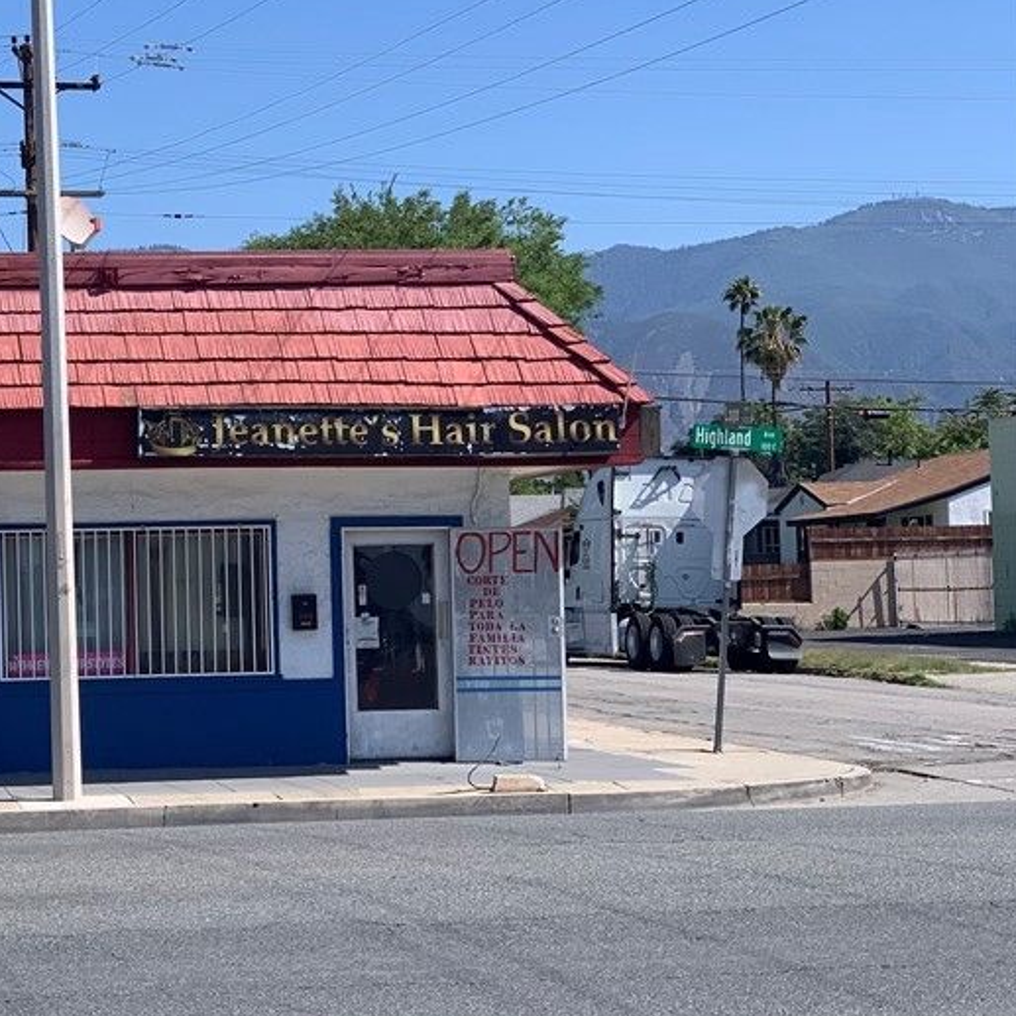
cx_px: 18
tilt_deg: +3.6
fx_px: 3022
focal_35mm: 91
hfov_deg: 18.6
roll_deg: +0.6
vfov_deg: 19.1
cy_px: 448
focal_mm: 6
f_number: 2.4
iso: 16
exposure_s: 1/872
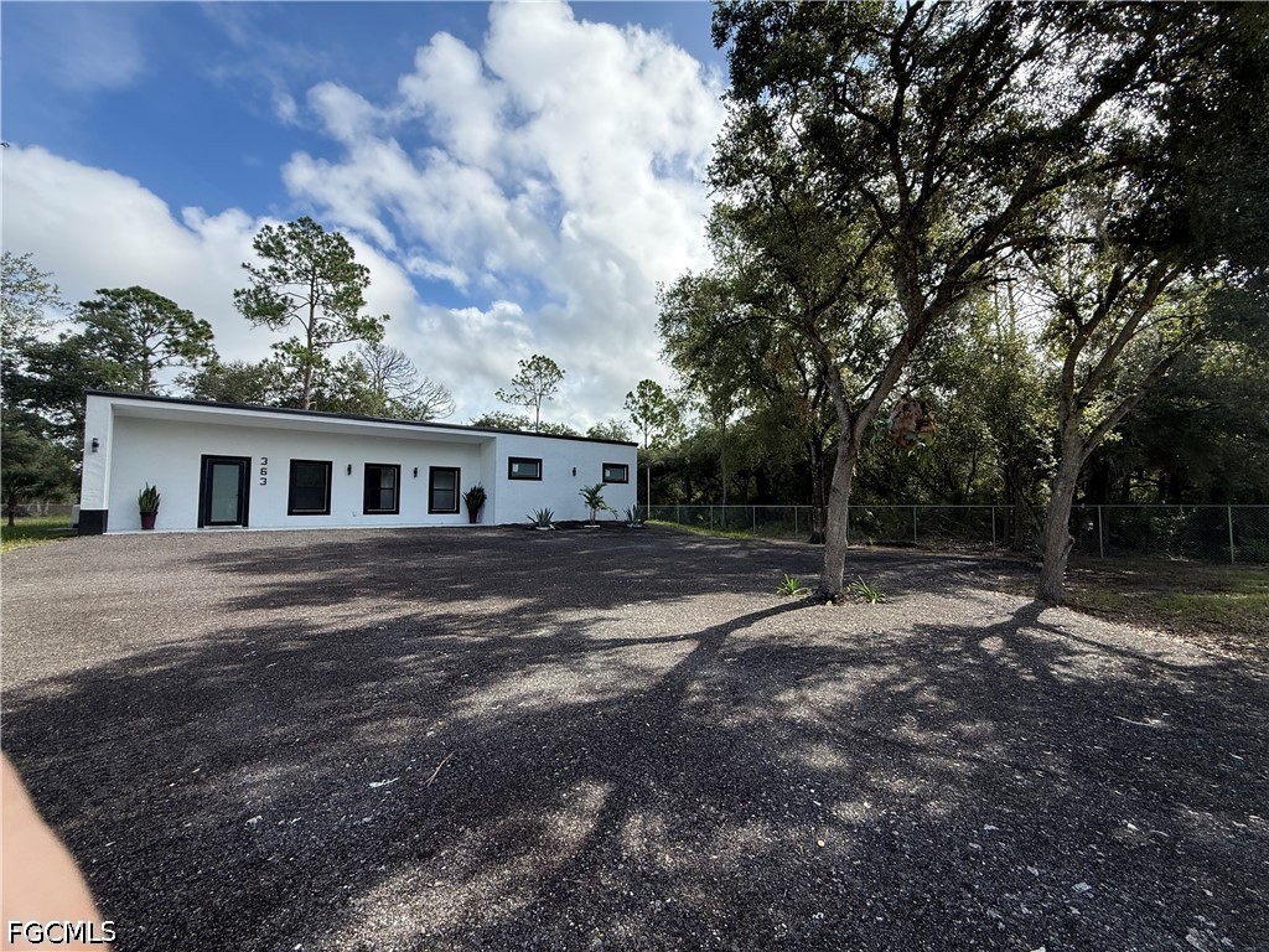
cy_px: 476
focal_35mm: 14
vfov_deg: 85.7
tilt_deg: +4.2
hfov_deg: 102.1
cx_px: 634
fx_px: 513
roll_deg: -0.1
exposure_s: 1/1189
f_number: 2.2
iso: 50
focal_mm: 2.22
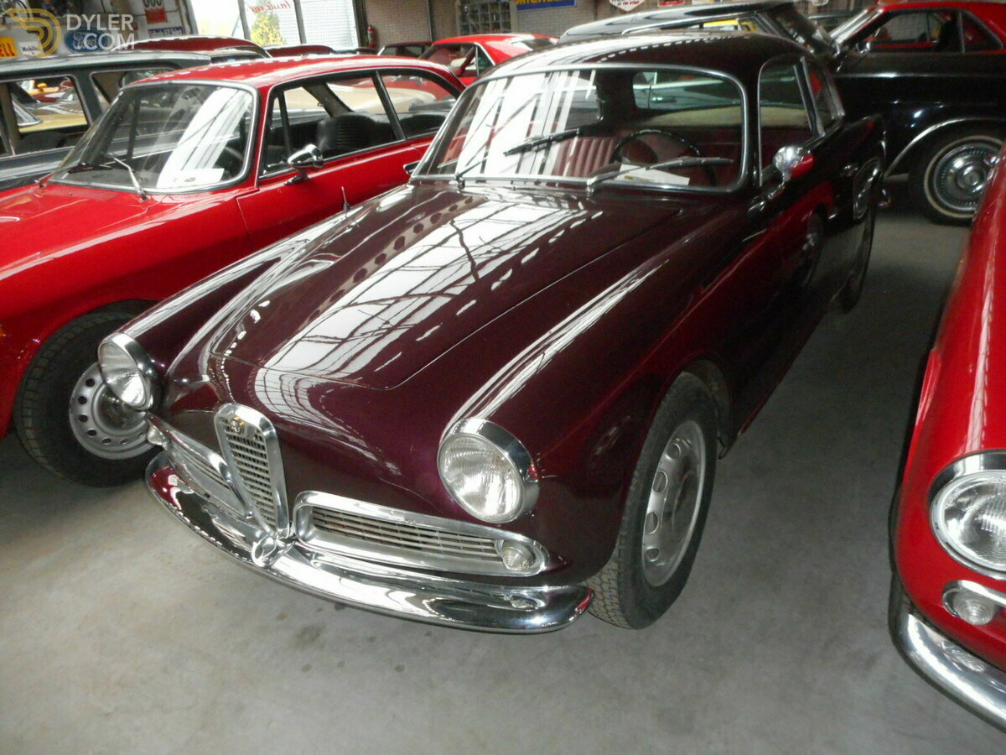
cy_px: 378
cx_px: 503
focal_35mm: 25
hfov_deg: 69.4
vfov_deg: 54.9
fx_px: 727
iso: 560
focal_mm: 4.5
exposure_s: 1/25
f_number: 3.7
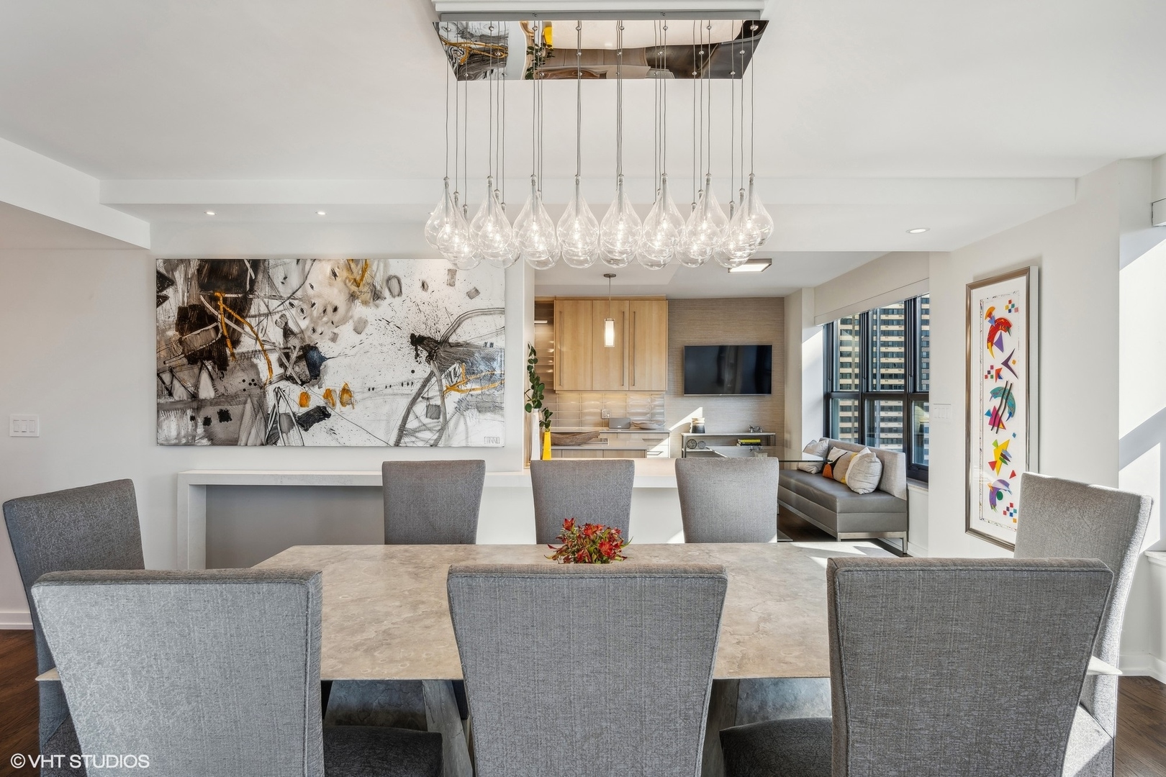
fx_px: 583
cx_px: 583
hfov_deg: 90.0
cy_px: 388
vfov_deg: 67.4
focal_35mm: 18
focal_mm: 18
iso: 200
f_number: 9.5
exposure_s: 1/8
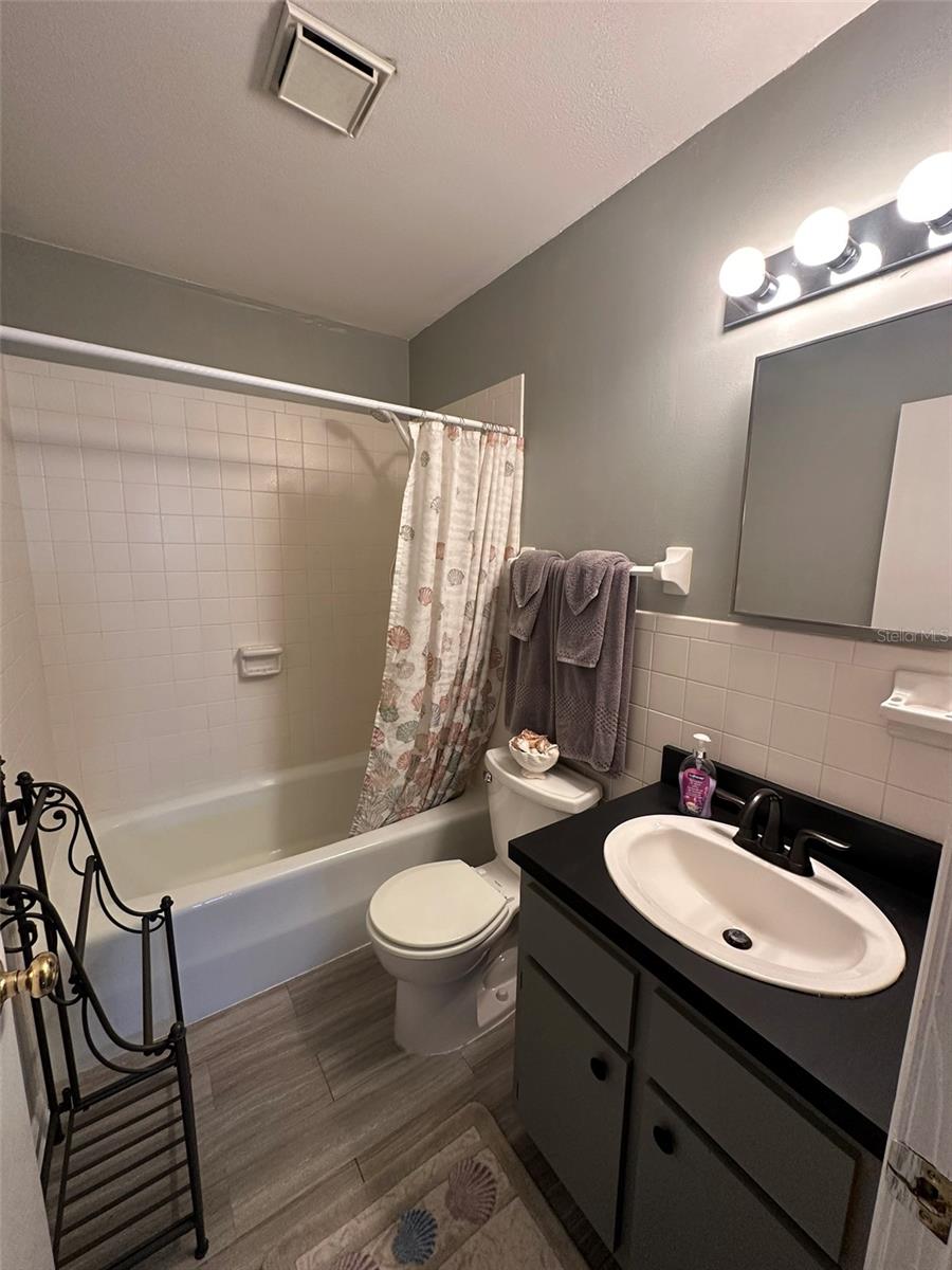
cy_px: 635
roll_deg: -1.6
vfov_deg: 102.1
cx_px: 476
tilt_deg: -9.3
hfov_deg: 85.7
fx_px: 513
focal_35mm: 14
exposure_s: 1/60
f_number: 2.2
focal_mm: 2.22
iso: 250
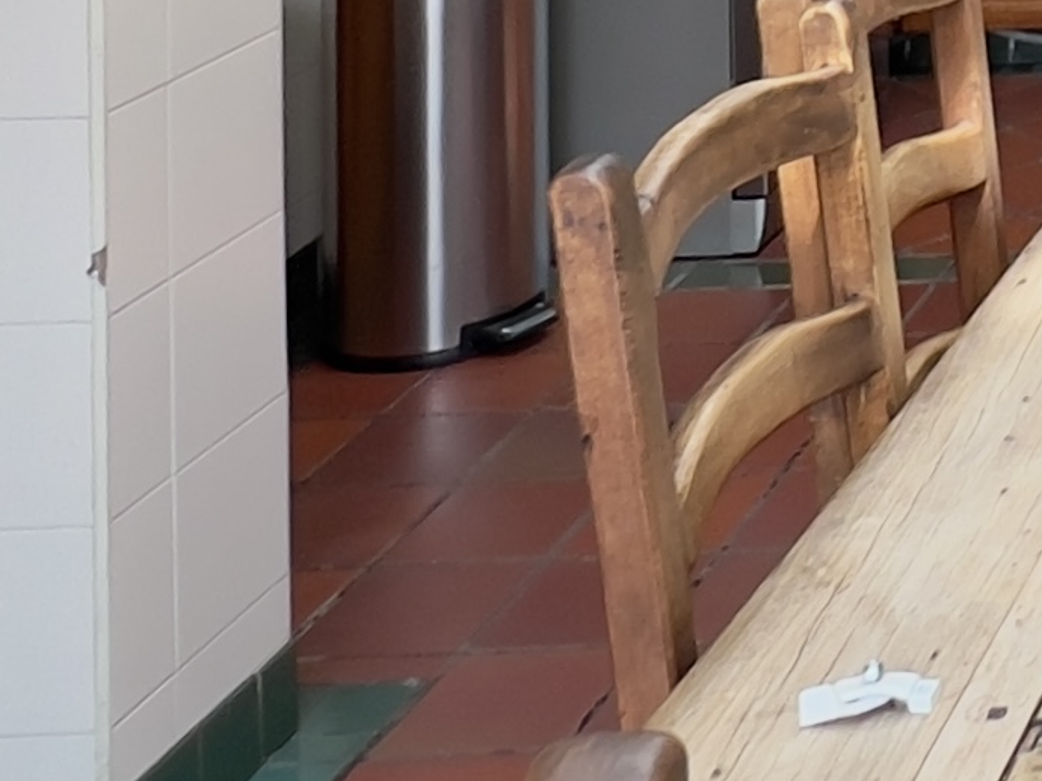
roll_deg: +1.0
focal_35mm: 76
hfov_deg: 19.5
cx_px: 1857
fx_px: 2287
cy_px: -695
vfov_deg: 15.9
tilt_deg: +0.0
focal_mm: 1.57
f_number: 1.8
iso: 32
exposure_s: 1/99
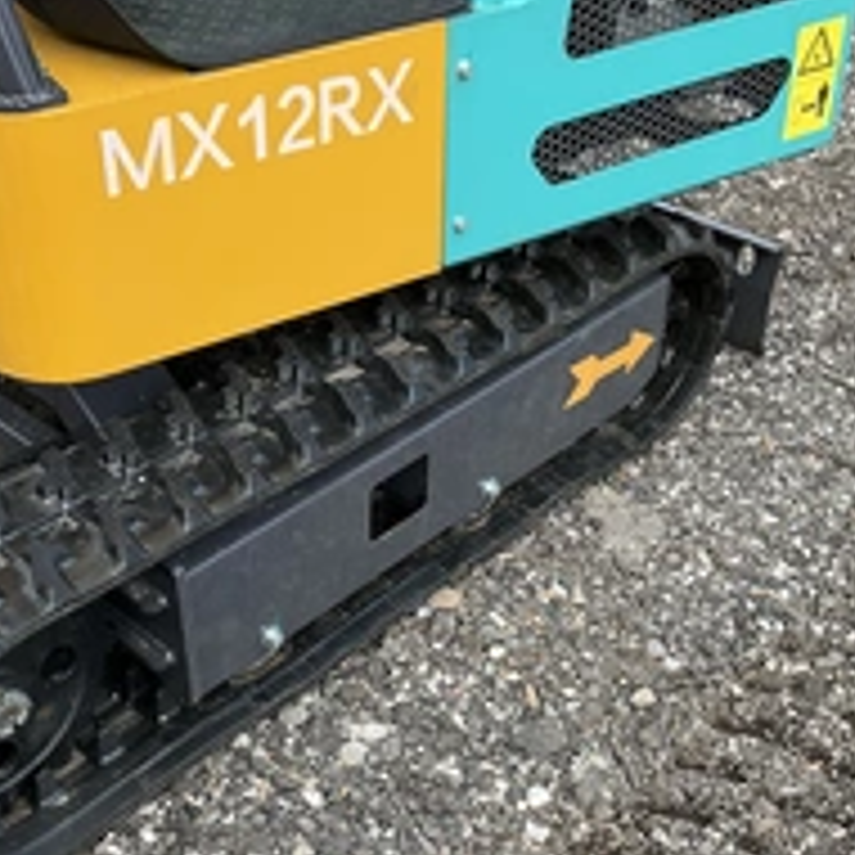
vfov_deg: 31.5
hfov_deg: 31.6
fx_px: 1509
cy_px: 526
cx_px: 364
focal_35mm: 54
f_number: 1.8
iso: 25
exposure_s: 1/574
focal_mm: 3
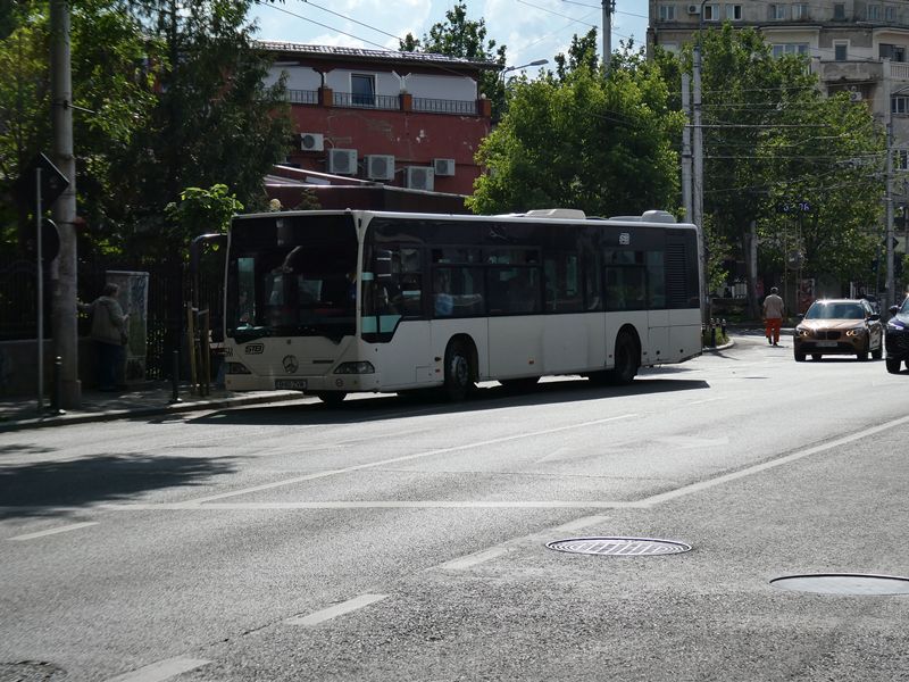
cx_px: 454
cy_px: 341
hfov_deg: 24.7
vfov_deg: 18.7
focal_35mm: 79
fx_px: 2075
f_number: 4.7
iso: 80
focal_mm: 14.1
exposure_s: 1/1000
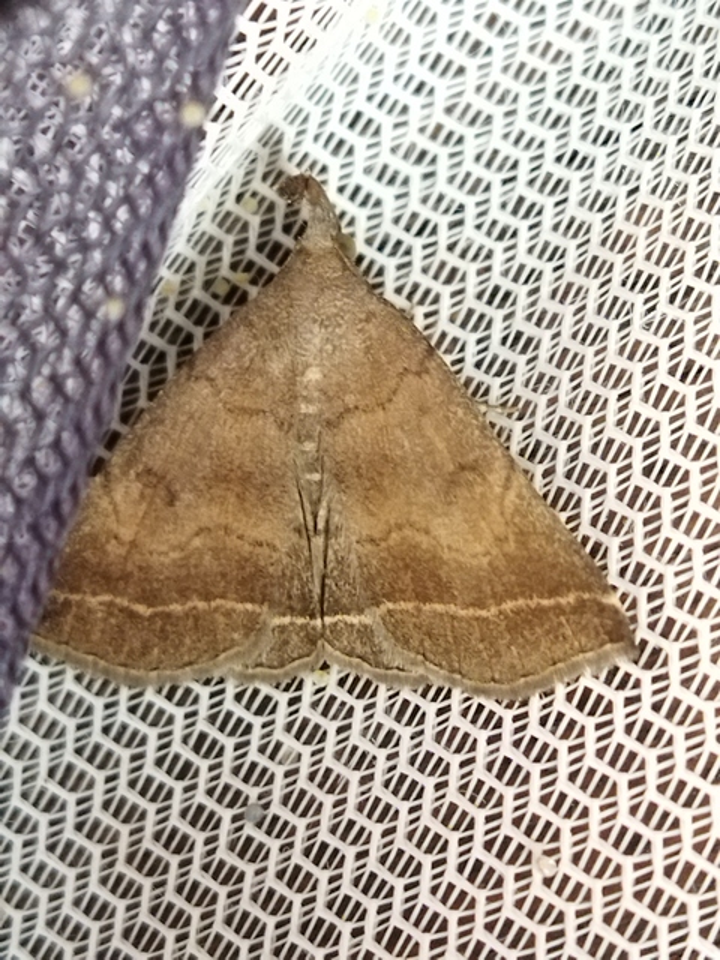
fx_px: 749
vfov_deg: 65.3
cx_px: 360
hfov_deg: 51.4
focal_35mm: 27
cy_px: 480
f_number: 1.79
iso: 136
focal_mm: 4.71
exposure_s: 1/50
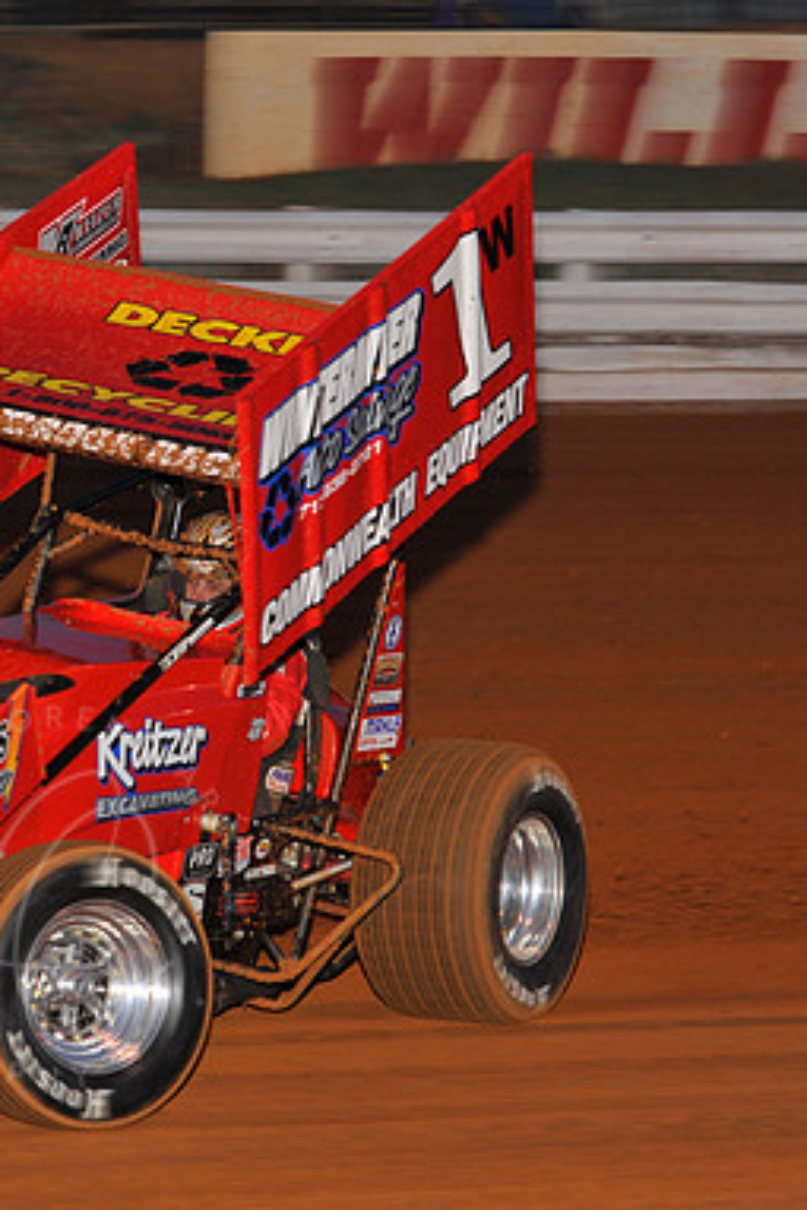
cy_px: 605
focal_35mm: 182
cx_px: 54
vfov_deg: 11.3
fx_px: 6114
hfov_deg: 7.5
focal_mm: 120
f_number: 7.1
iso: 800
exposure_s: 1/250
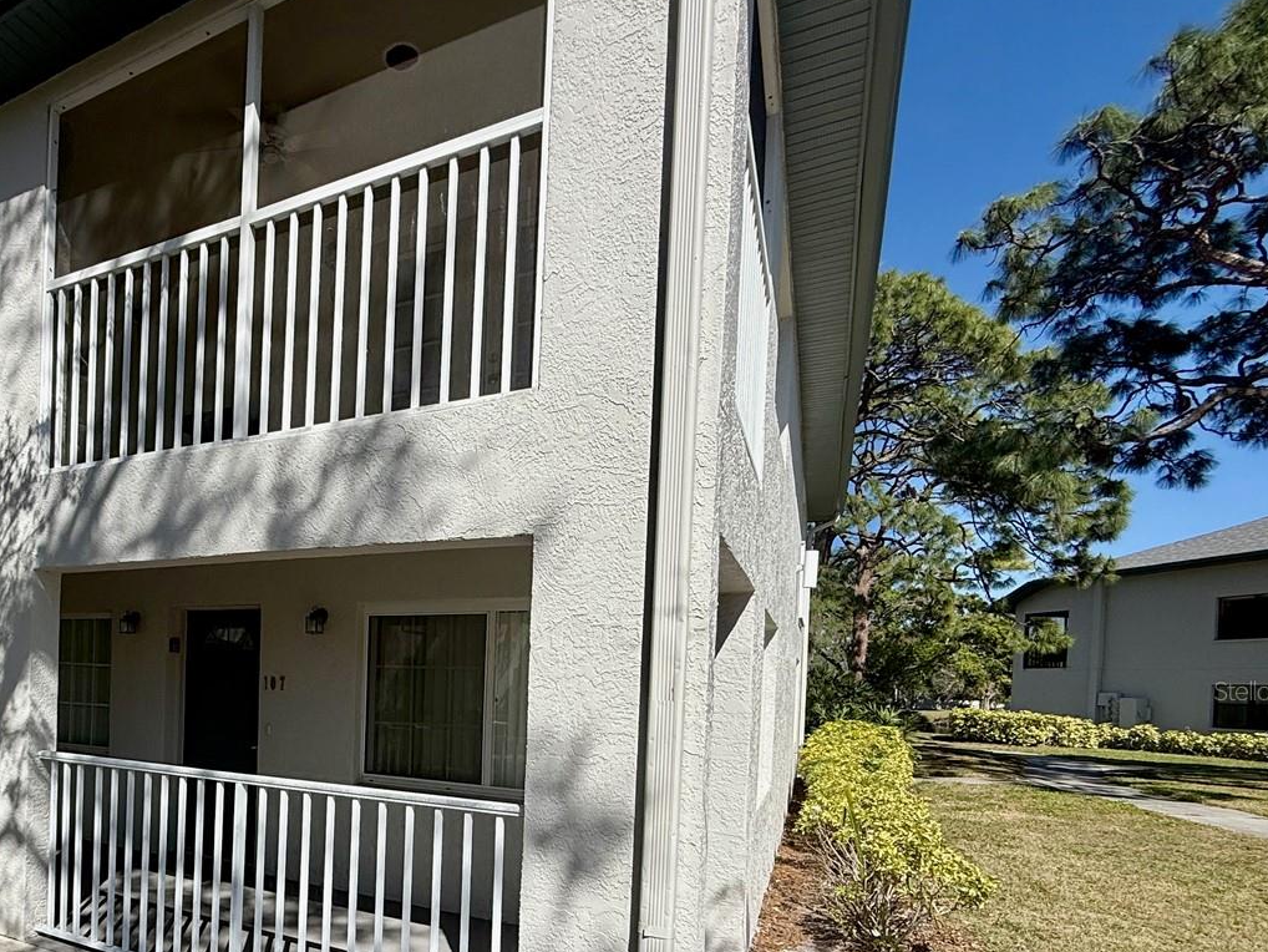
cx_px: 335
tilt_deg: +1.8
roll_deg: -0.6
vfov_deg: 58.5
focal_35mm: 22
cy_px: 690
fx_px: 806
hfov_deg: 71.7
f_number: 2.2
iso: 50
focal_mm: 2.22
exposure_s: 1/2841
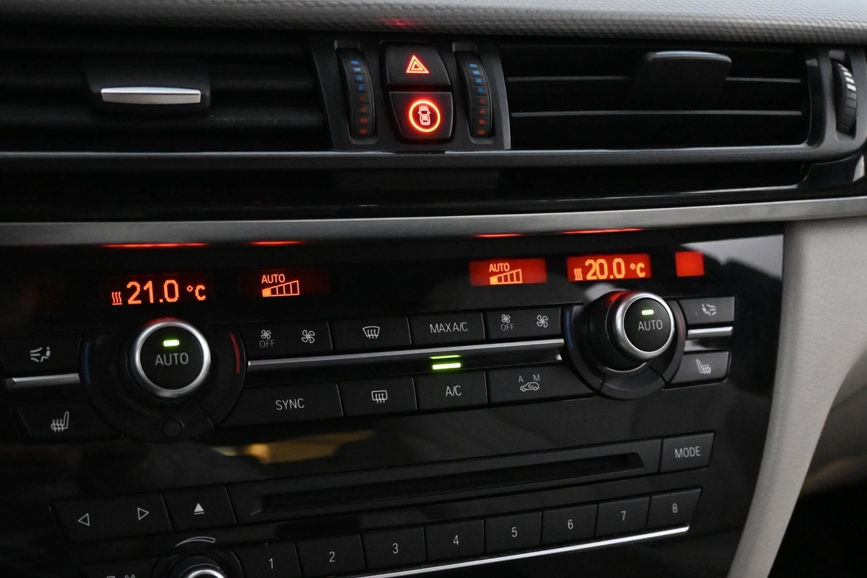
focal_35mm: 46
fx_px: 1108
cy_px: 363
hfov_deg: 42.7
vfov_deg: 29.1
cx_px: 389
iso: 8000
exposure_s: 1/40
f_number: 4
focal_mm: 22.5
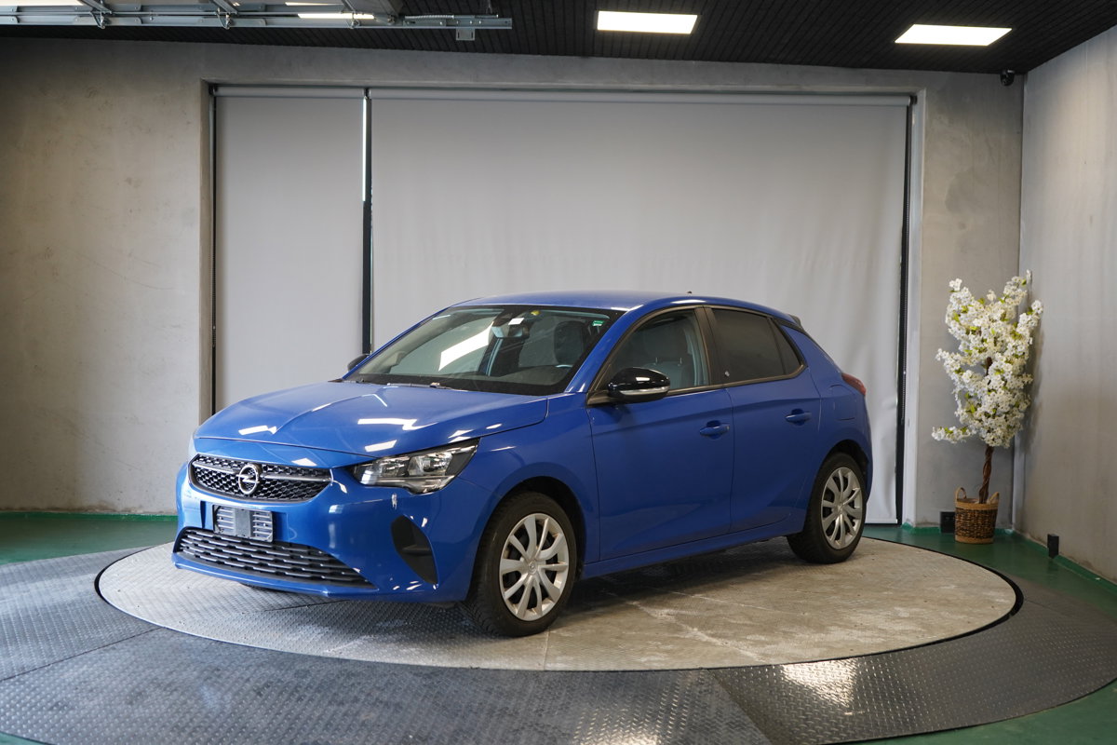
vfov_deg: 27.5
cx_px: 558
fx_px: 1520
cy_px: 372
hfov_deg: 40.3
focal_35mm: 49
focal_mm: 49
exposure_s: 1/160
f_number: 4.5
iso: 1600
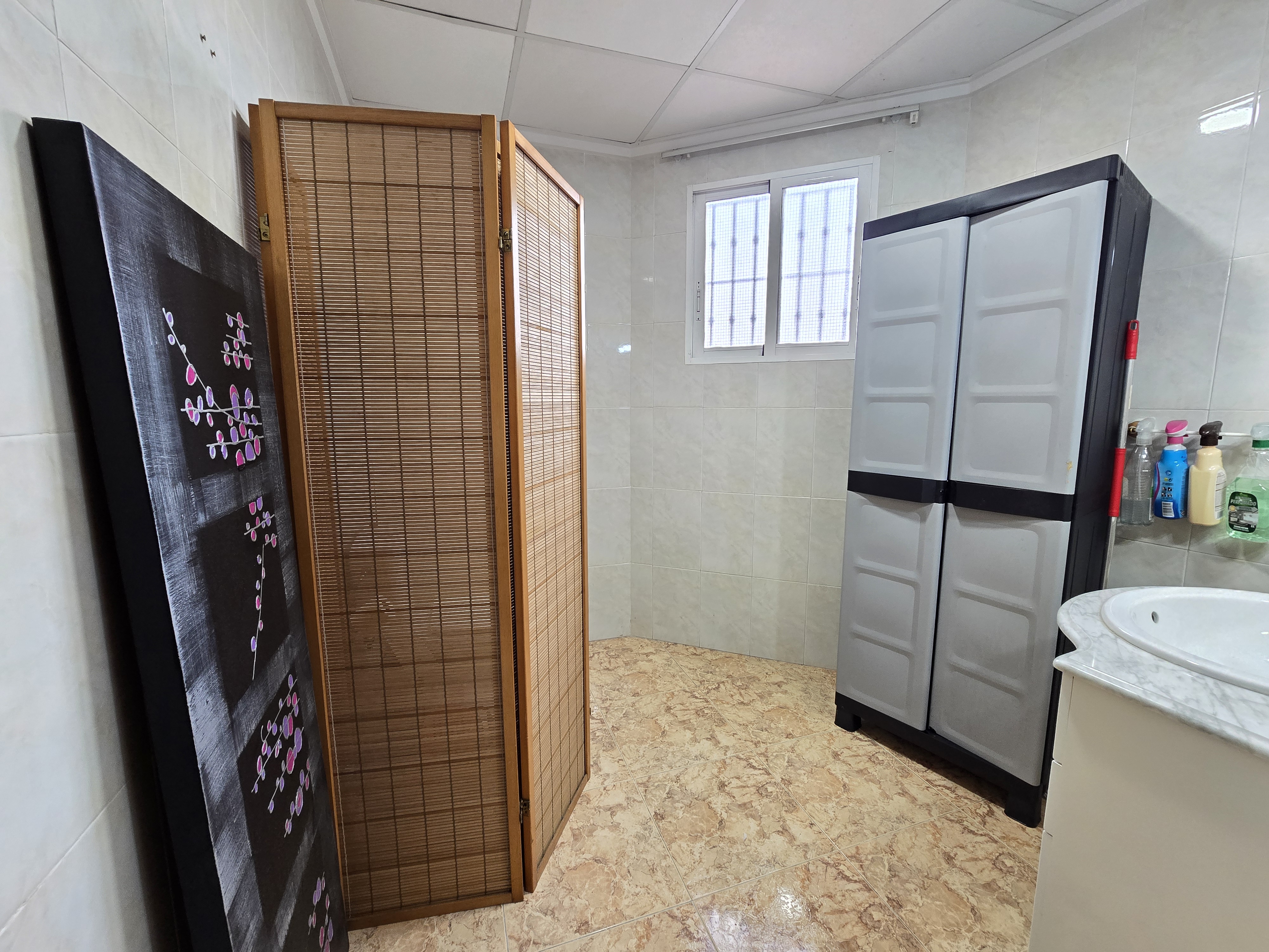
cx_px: 634
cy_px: 476
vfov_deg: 89.9
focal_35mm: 13
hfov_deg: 106.2
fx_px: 477
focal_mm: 2.2
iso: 200
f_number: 2.2
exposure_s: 1/50
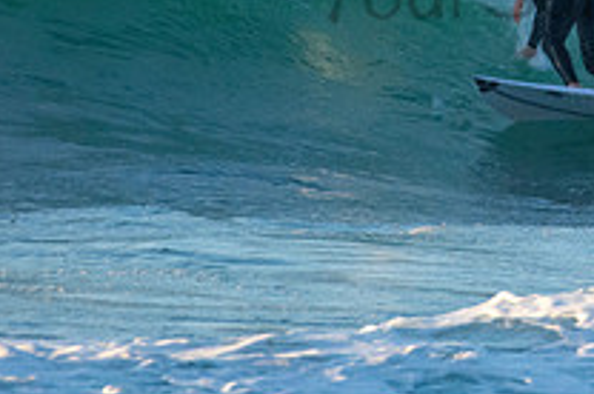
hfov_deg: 1.0
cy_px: -47
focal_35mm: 2095
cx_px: 611
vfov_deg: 0.7
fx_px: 34514
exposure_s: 1/2000
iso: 1250
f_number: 5.6
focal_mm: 500
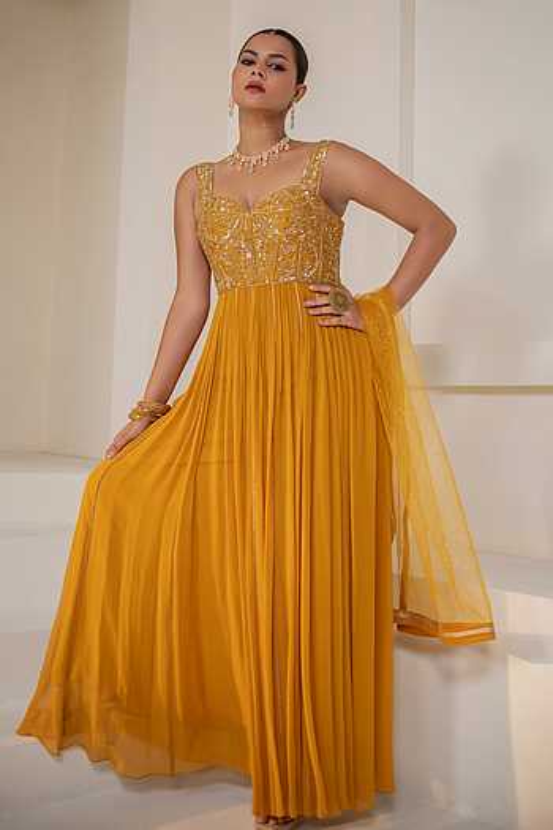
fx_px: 806
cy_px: 415
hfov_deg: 37.9
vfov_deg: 54.4
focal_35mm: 35
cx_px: 276
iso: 400
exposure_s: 1/125
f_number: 2.8
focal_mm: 35
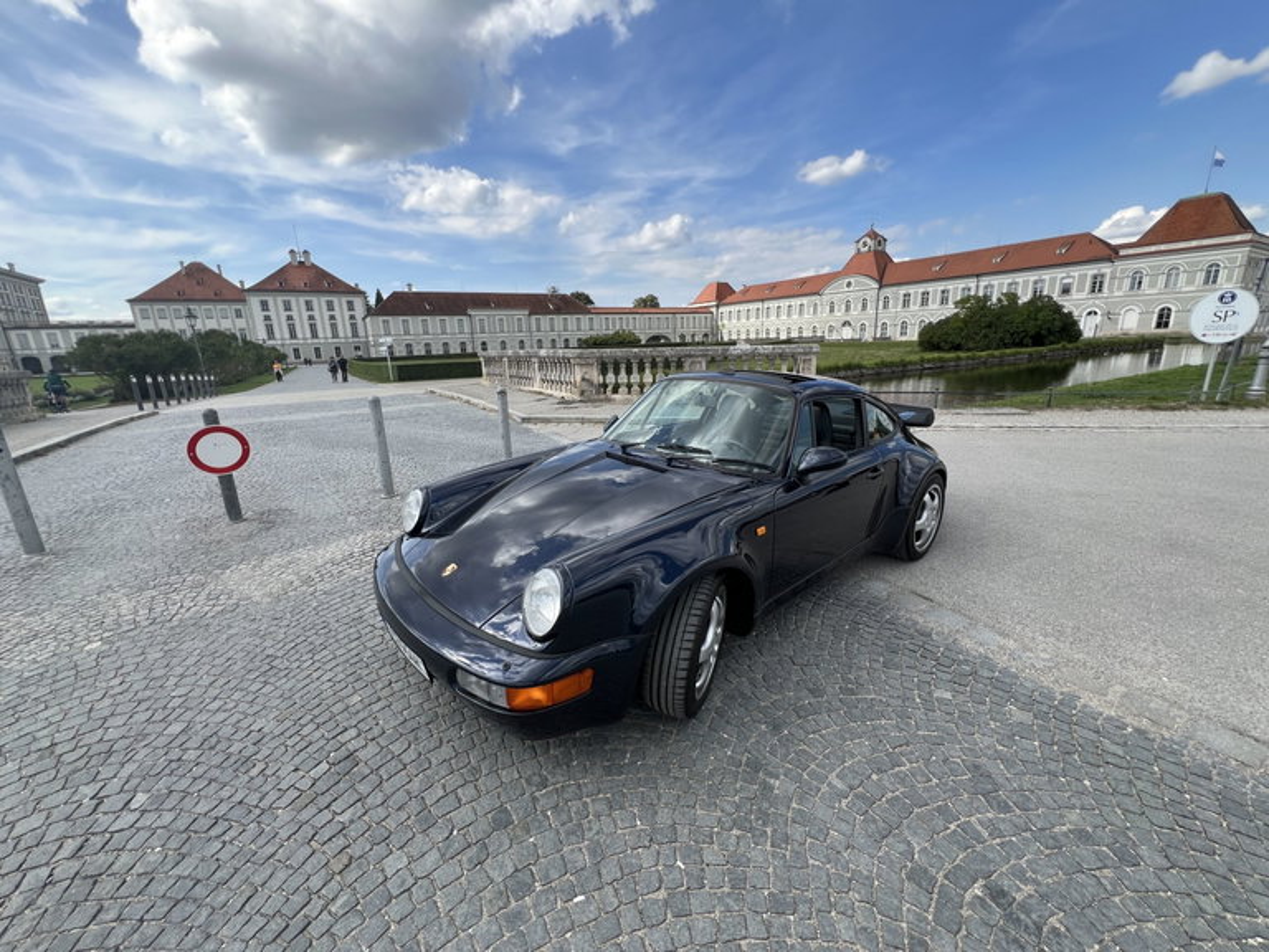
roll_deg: +2.1
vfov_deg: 89.9
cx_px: 634
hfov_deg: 106.2
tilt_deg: -14.6
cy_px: 476
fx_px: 477
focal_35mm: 13
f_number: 1.8
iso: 32
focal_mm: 1.57
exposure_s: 1/847
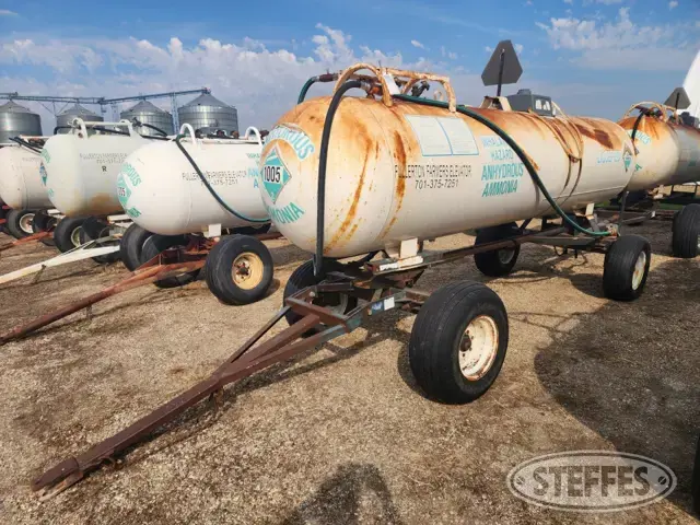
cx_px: 350
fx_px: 465
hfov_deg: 73.9
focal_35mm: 23
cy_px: 262
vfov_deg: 58.9
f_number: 1.8
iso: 12
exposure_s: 1/1293
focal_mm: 6.4
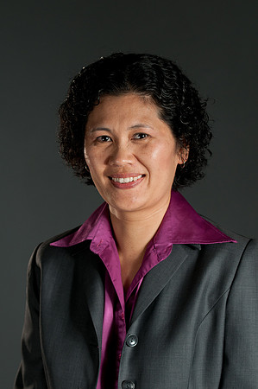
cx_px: 129
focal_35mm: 105
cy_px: 194
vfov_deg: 19.5
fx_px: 1131
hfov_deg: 13.0
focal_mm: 70
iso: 200
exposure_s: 1/160
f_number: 4
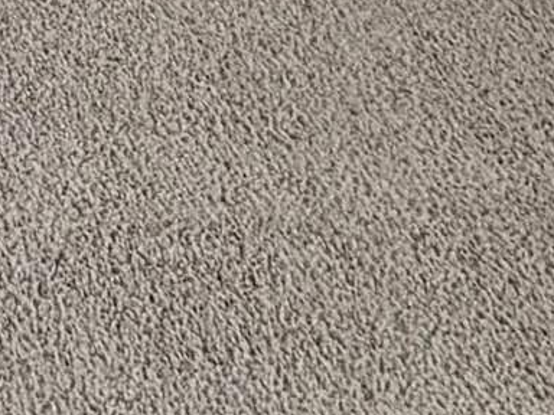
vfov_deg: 9.0
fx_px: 1792
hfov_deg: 14.2
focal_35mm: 112
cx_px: -609
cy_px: -1032
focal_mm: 2.22
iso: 200
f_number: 2.2
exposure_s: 1/120
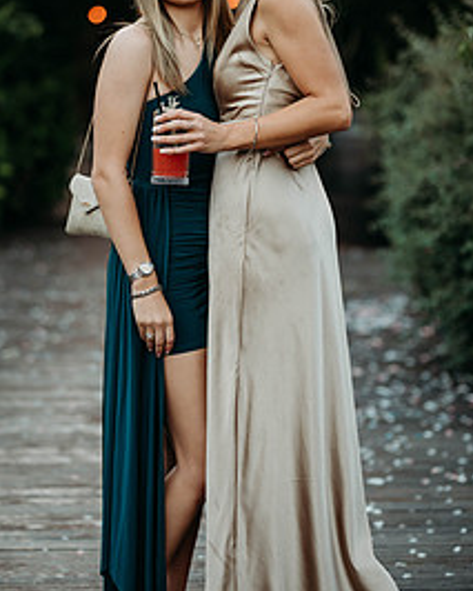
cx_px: 242
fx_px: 2361
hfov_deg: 11.4
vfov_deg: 14.3
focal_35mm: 135
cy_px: 240
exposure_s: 1/200
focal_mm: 85
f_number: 2
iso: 250
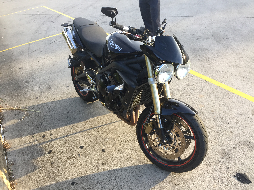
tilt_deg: -34.6
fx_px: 213
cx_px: 127
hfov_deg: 61.7
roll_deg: +8.5
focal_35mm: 29
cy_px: 95
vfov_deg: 48.2
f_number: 2.2
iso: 50
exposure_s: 1/120
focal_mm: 4.15
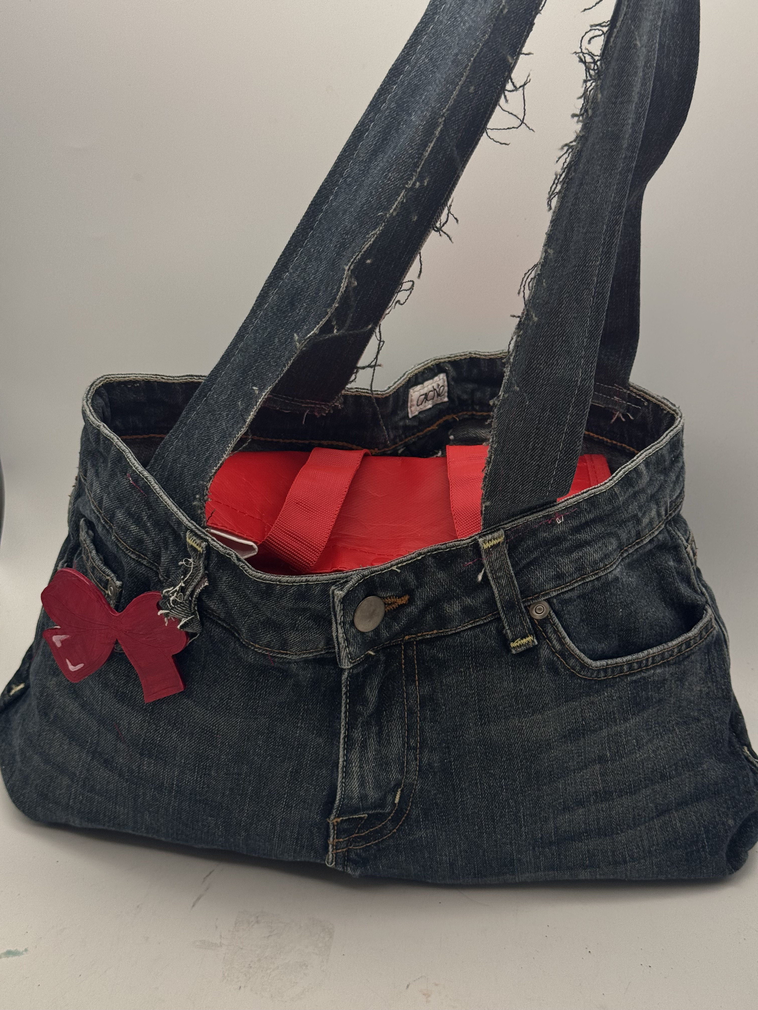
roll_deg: -2.0
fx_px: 1401
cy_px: 505
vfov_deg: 39.7
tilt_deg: -26.5
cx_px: 379
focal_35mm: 48
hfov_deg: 30.3
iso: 64
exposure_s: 1/572
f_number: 1.78
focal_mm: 6.76
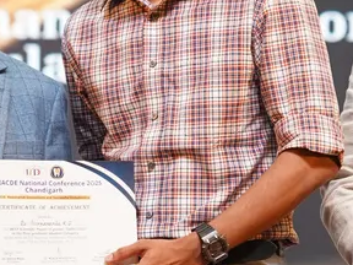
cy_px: 69
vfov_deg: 4.1
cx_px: 36
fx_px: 3702
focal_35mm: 363
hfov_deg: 5.5
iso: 400
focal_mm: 85
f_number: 2.5
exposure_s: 1/100
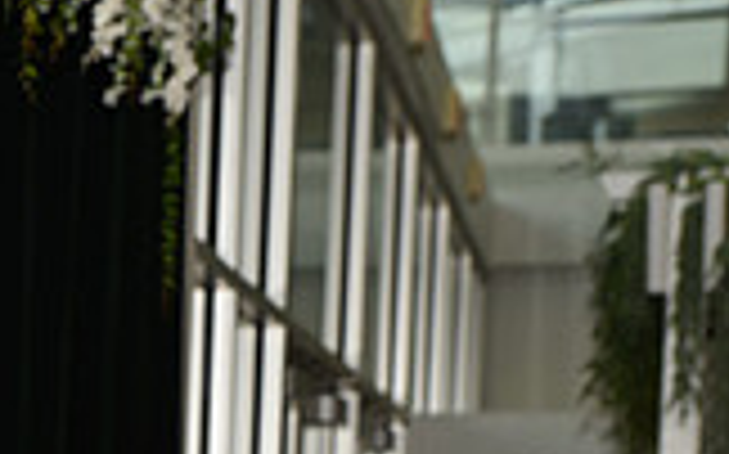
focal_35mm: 139
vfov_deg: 9.0
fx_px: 2760
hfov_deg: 14.1
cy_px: 802
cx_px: -369
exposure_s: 1/60
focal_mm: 38
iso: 100
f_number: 4
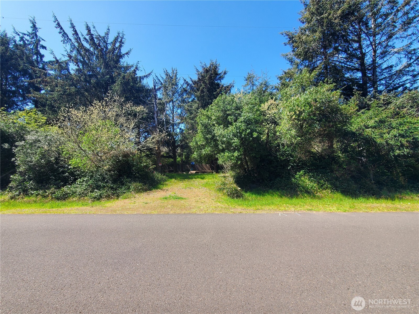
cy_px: 157
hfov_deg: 106.2
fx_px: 157
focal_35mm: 13
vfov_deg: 89.9
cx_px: 210
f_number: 2.2
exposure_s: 1/404
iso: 50
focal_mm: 1.8
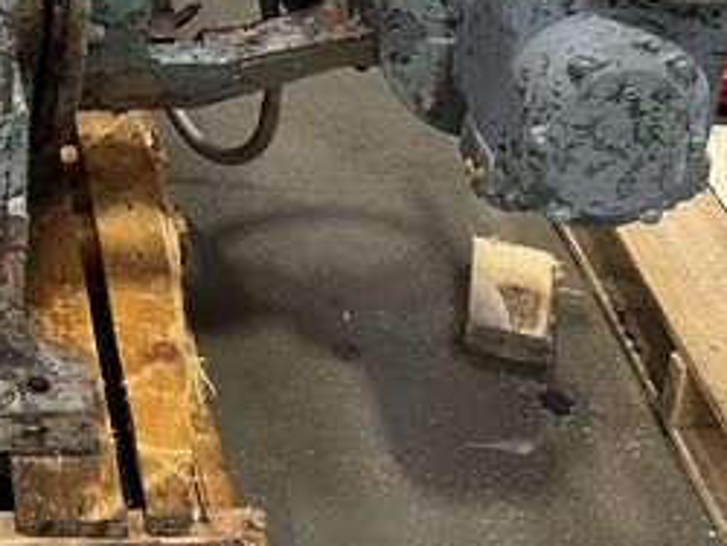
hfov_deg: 22.7
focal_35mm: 78
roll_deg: +1.8
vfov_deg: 17.3
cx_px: -177
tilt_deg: -22.1
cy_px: -243
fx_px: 1640
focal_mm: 5.1
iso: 160
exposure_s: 1/60
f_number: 1.6
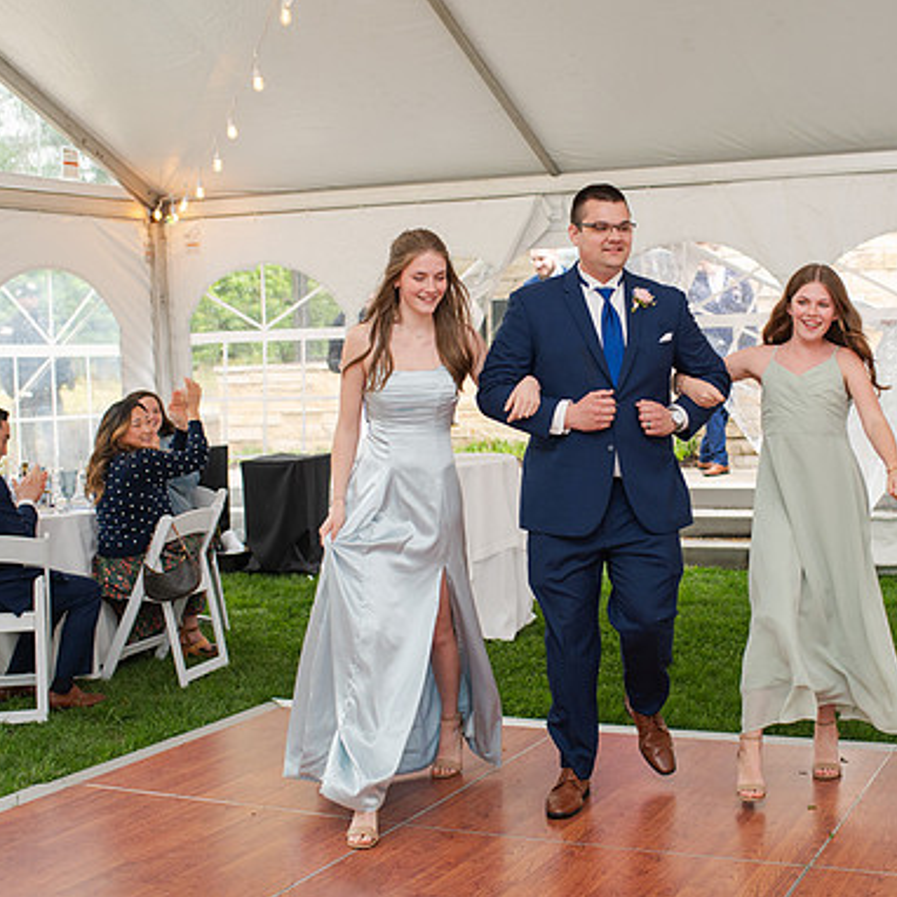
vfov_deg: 33.4
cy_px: 454
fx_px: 1495
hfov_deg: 33.2
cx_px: 562
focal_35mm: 51
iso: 800
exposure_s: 1/200
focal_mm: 35
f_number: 3.2
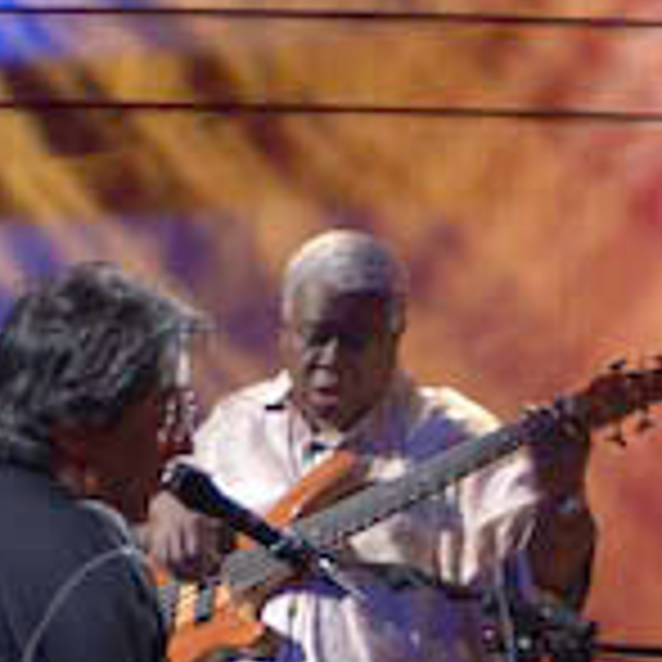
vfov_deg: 7.1
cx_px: 324
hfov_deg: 7.2
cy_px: 838
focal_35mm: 243
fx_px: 5258
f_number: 2.8
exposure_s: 1/60
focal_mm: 70
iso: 800
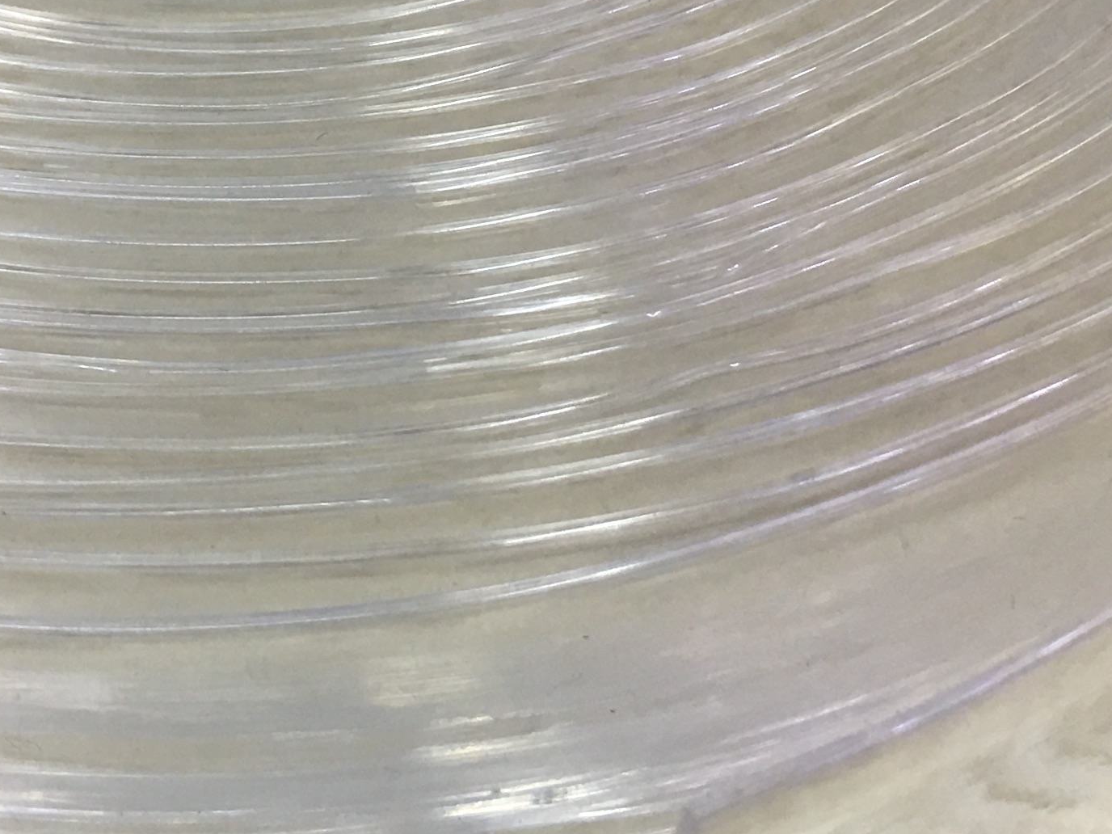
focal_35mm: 85
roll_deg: +2.3
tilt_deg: -42.3
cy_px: 66
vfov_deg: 17.1
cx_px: 251
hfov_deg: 22.8
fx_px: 2731
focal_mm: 4.15
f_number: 2.2
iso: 40
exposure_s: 1/33
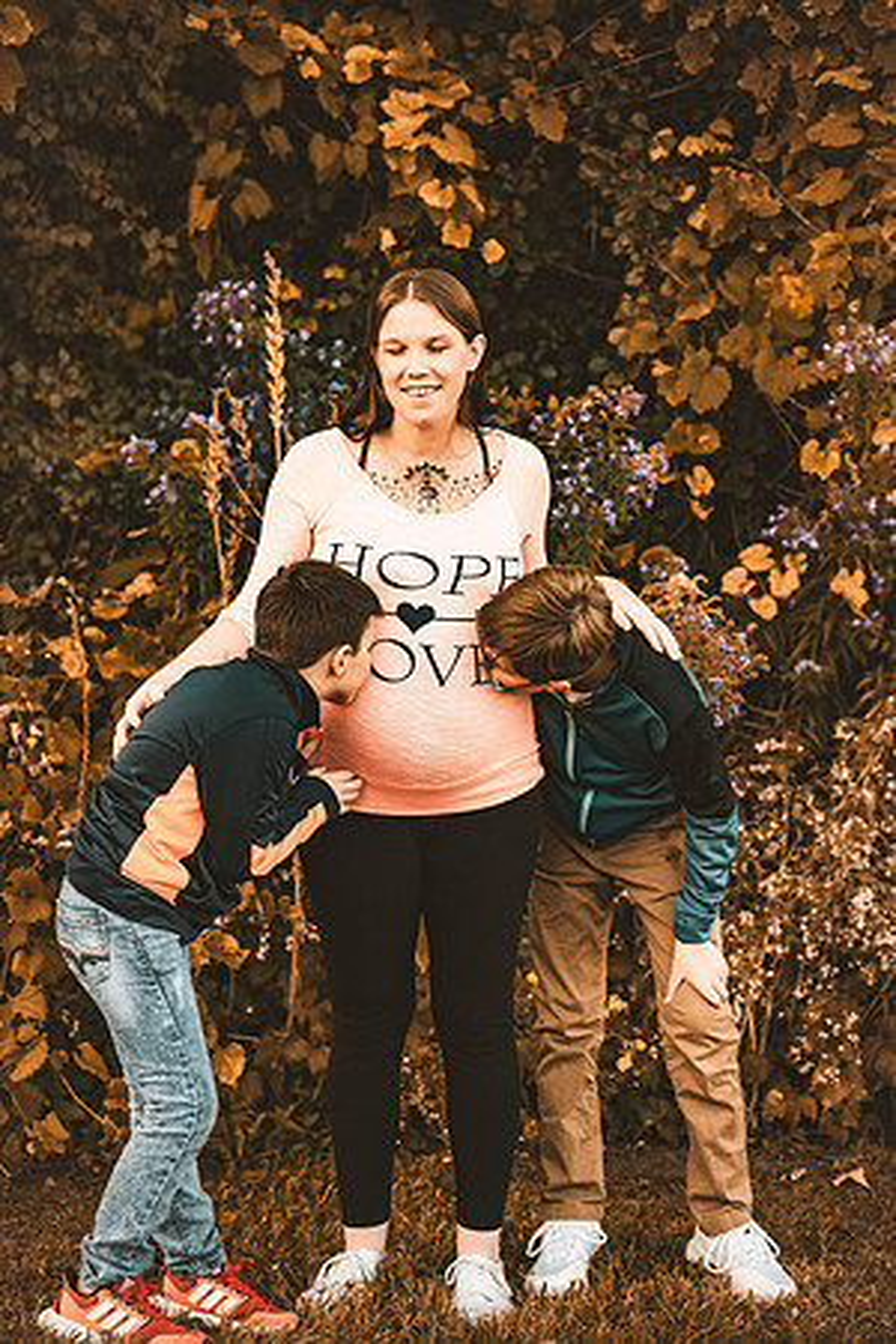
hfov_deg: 15.2
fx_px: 3360
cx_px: 448
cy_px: 672
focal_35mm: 90
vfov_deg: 22.6
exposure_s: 1/1250
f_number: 2.8
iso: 1600
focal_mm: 90
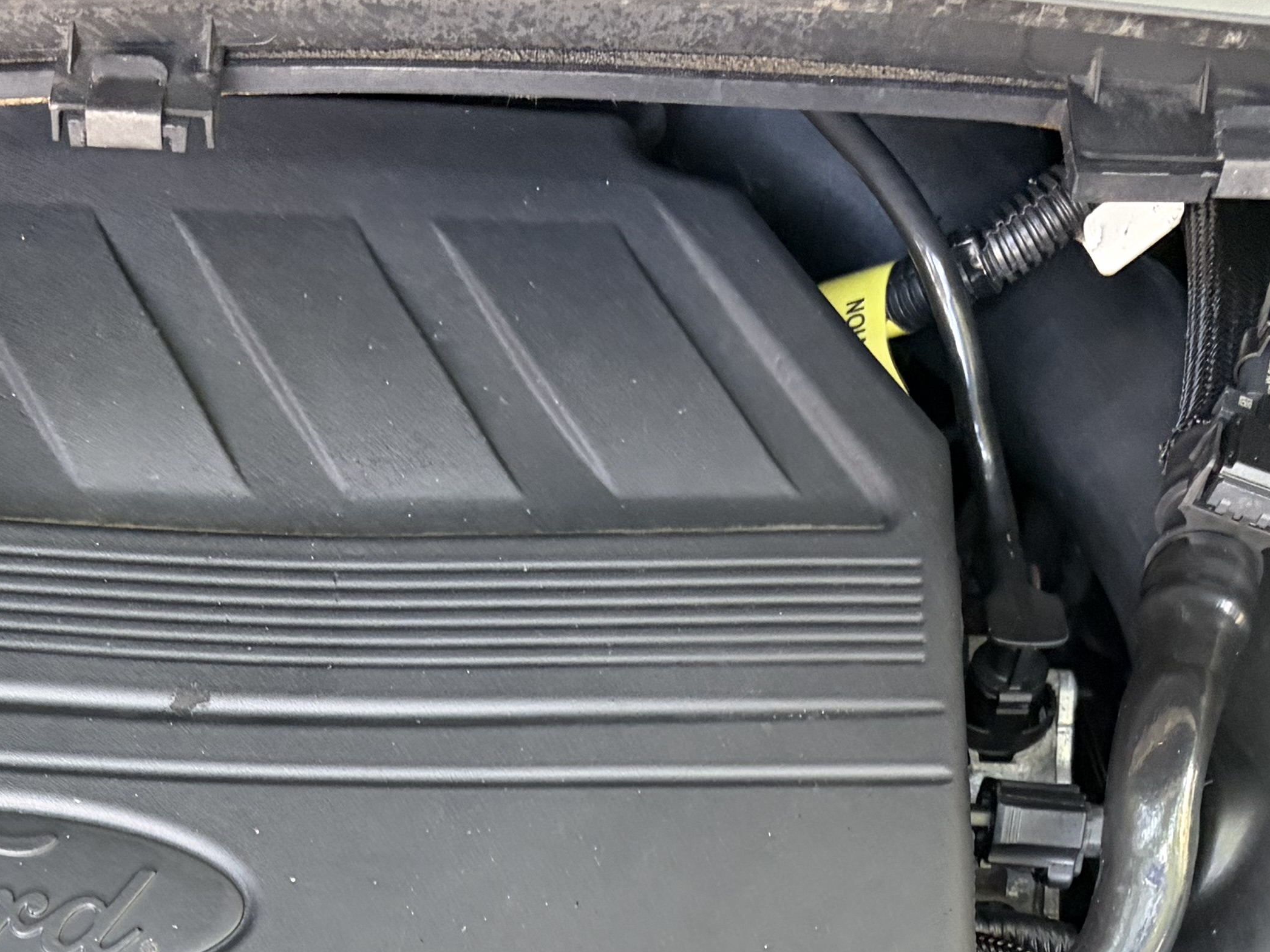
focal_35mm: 71
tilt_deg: -56.4
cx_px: 332
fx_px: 2605
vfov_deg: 19.2
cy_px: 1219
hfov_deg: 27.1
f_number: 1.6
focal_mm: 5.96
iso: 320
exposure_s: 1/60
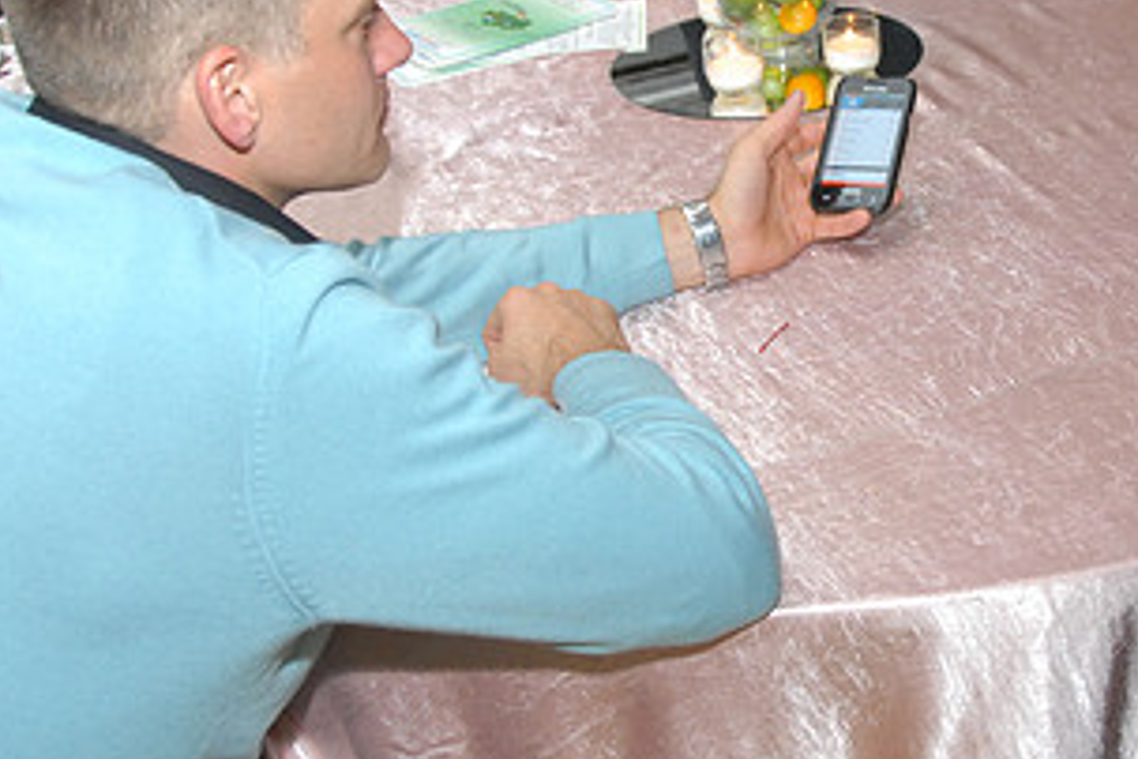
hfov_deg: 28.7
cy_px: 252
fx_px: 2181
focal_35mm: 69
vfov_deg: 19.7
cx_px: 894
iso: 800
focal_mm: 24
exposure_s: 1/50
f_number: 6.3
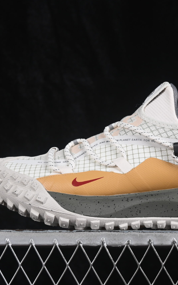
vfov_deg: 18.1
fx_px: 892
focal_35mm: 115
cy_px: 142
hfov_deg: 11.4
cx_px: 138
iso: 160
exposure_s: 1/80
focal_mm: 50
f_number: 8
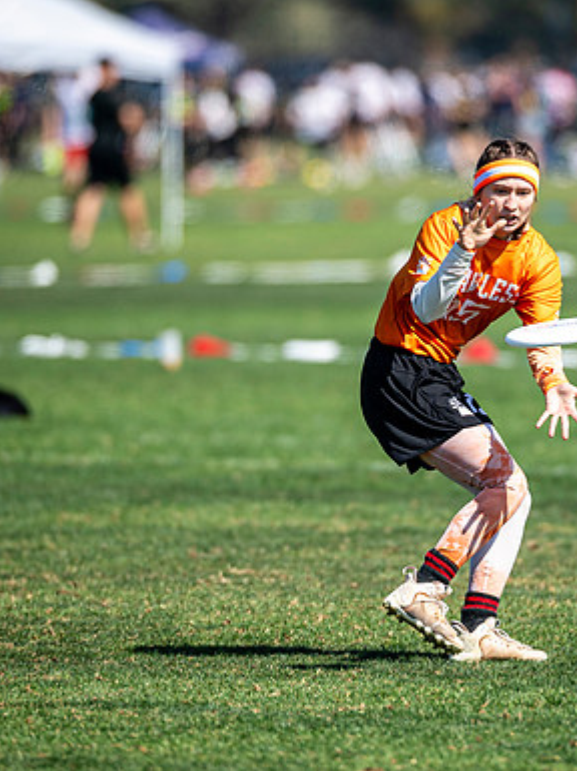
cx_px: 432
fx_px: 13424
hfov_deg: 2.5
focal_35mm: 603
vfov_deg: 3.3
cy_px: 369
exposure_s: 1/2500
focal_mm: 300
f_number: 3.2
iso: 160
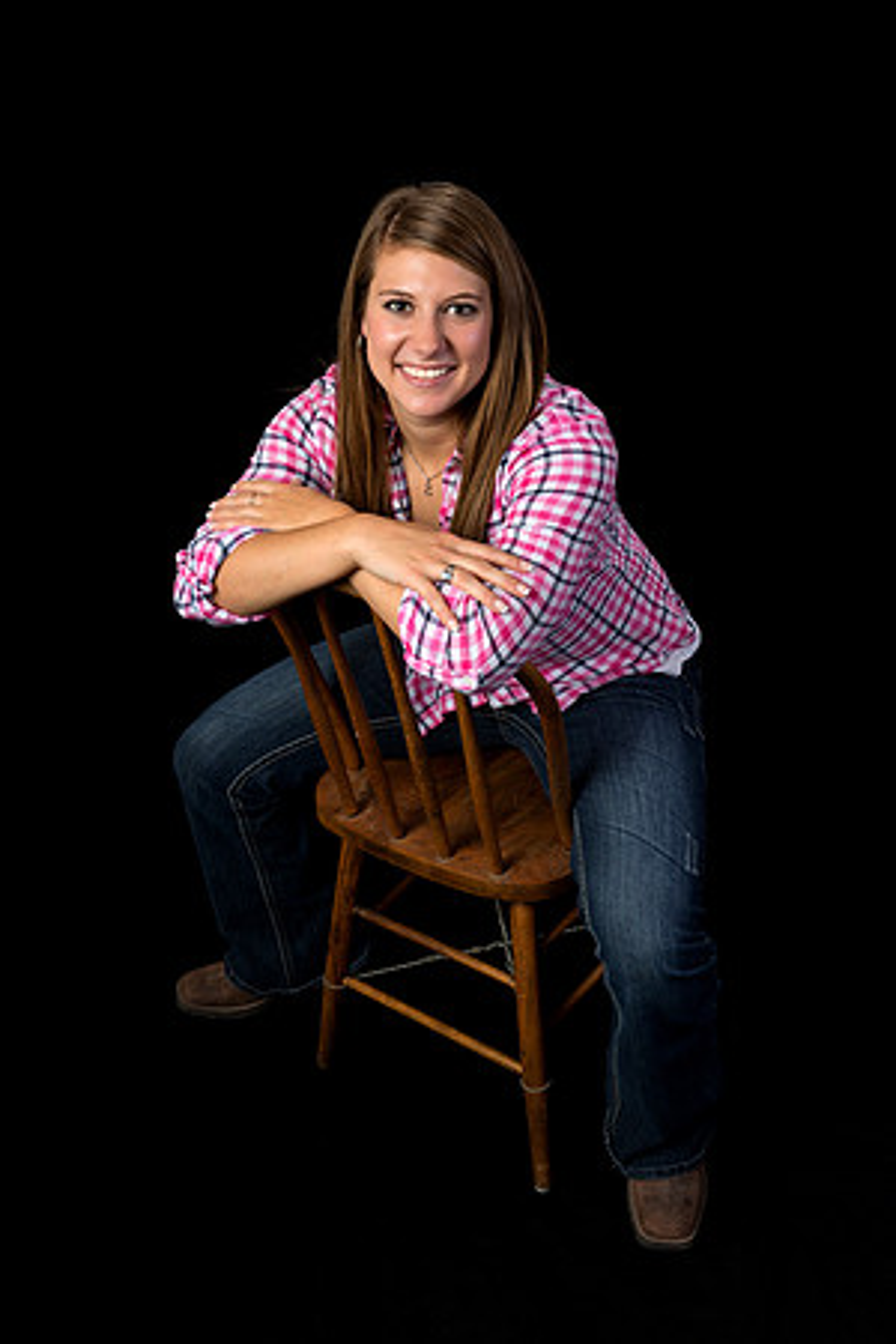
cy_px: 672
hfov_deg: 43.6
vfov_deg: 61.9
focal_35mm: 30
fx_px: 1120
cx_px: 448
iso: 100
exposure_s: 1/160
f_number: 5.6
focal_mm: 30
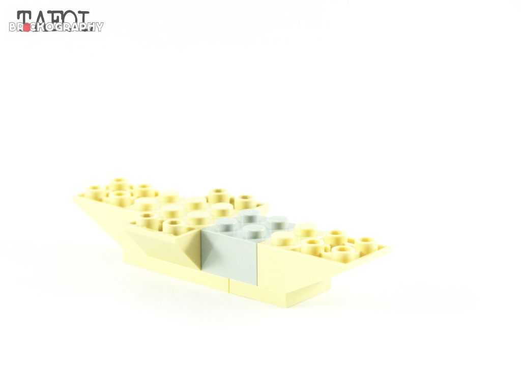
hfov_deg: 16.8
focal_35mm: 117
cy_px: 196
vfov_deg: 12.7
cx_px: 260
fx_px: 1761
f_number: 4
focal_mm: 19.4
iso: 400
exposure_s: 1/60
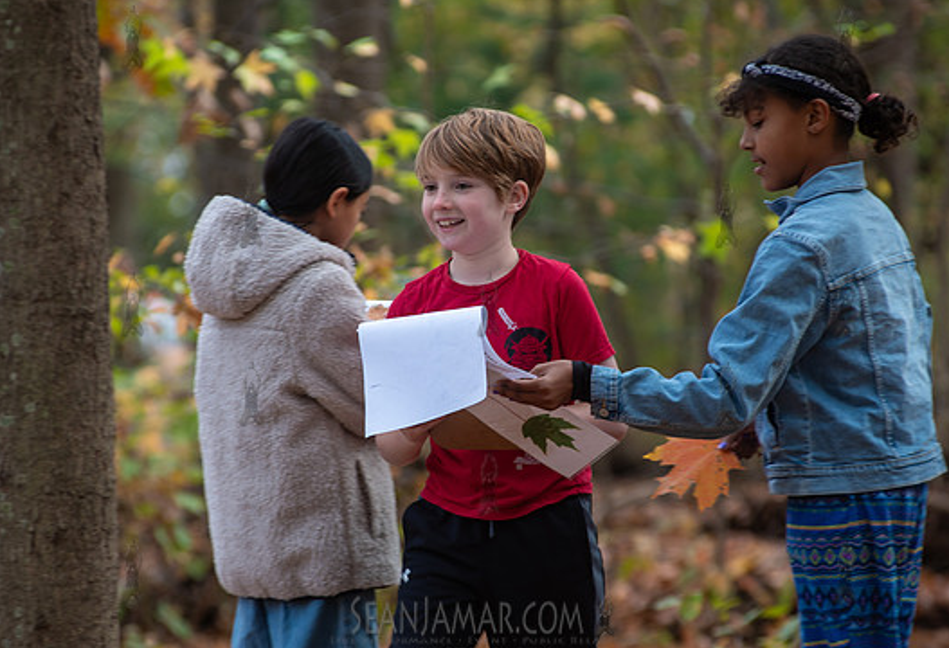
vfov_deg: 5.7
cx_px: 497
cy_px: 337
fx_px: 6561
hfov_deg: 8.3
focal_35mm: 247
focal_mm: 200
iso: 160
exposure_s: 1/125
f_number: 4.5
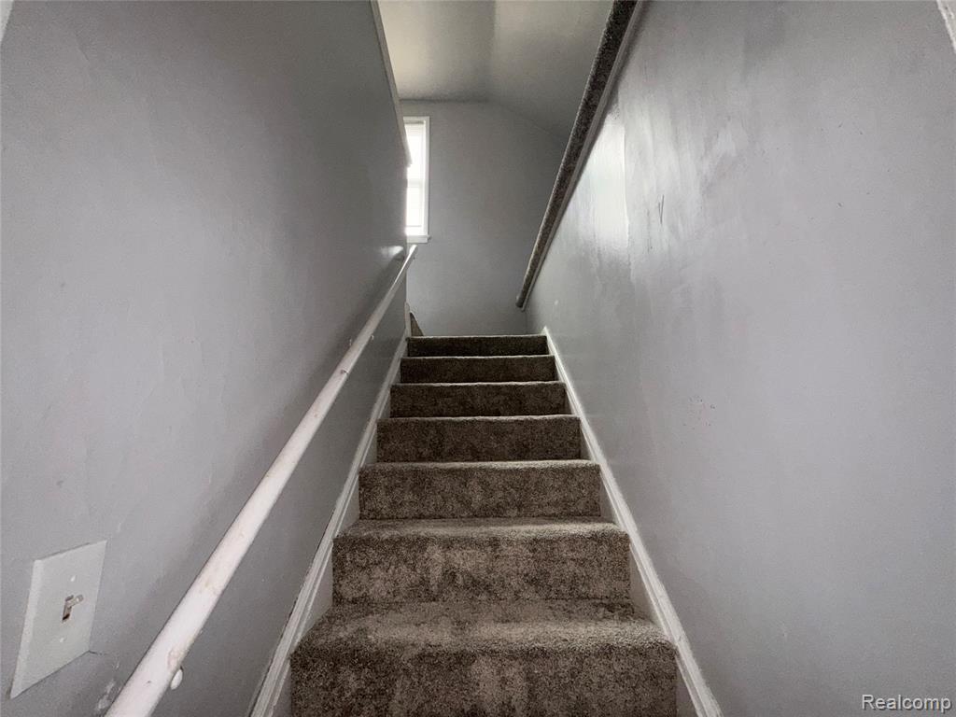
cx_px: 478
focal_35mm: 14
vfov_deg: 85.7
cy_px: 358
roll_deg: +1.6
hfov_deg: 102.1
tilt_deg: +13.2
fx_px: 387
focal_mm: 2.22
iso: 80
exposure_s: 1/92
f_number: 2.2
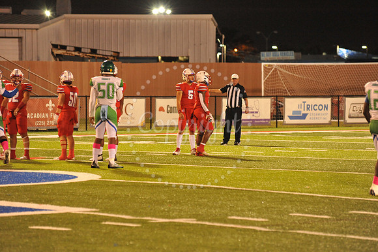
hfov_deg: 10.3
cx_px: 189
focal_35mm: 200
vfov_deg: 6.9
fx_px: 2099
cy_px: 126
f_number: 5
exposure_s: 1/160
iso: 5000
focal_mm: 200
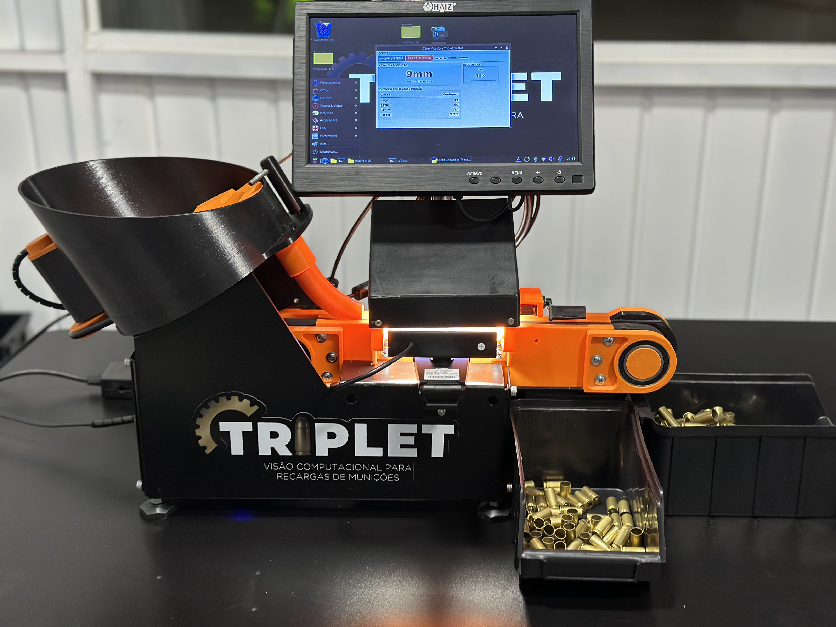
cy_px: 314
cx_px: 418
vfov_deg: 30.3
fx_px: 1159
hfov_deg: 39.7
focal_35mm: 48
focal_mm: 6.86
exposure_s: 1/40
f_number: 1.78
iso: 320
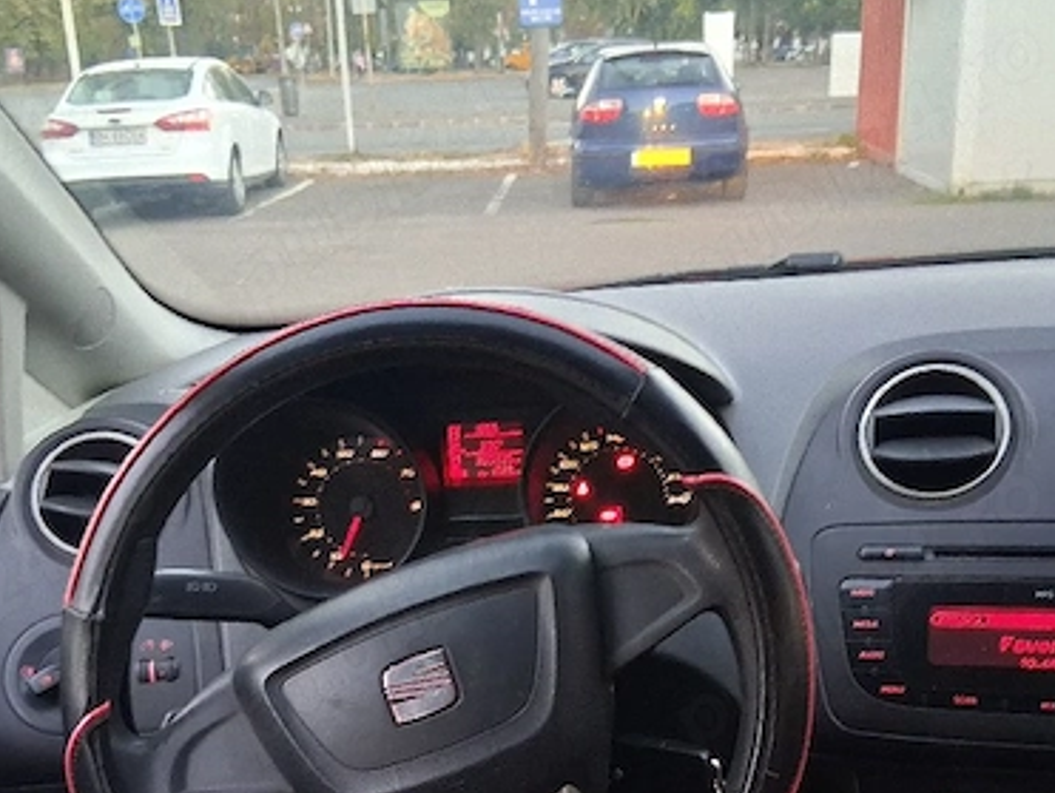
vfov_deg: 33.5
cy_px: 622
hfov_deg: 44.8
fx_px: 1281
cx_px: 529
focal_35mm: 42
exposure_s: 1/33
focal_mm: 3.98
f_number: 1.8
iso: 640
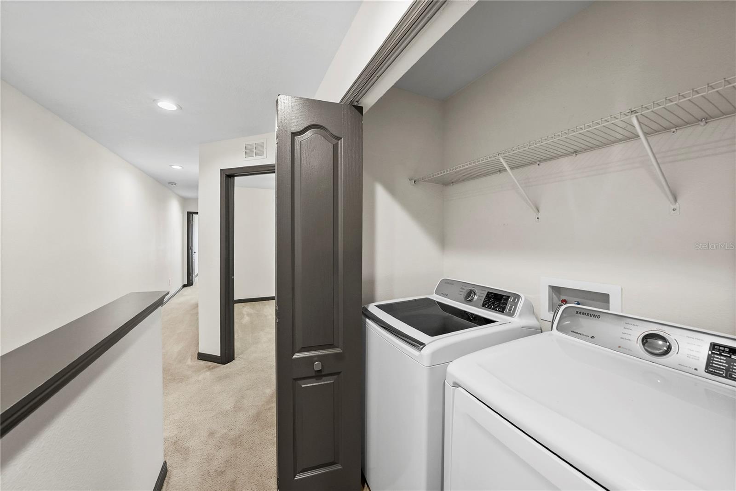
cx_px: 368
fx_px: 245
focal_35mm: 12
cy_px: 246
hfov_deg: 112.6
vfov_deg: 90.1
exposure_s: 1/3
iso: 800
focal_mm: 12
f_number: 7.1
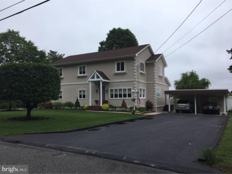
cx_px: 116
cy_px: 87
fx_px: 194
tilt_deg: +3.3
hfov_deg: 61.7
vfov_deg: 48.2
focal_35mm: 29
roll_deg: -0.8
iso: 25
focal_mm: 4.15
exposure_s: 1/855
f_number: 2.2
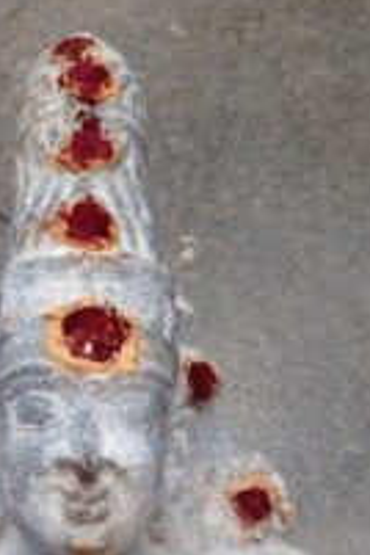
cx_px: 81
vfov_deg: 28.1
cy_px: 500
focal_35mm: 69
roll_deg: +0.9
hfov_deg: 19.6
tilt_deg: +0.8
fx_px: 1064
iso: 50
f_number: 2.4
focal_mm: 4.12
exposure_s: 1/467
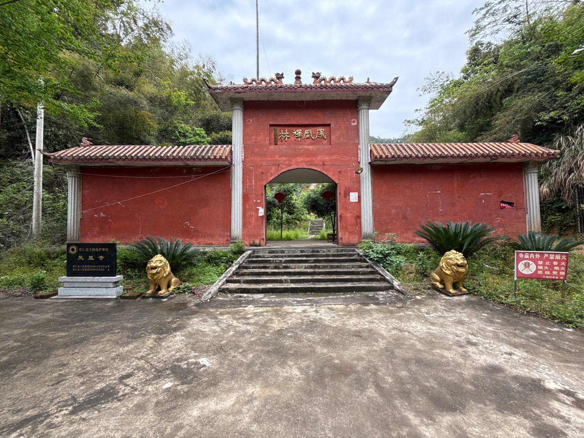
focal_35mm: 14
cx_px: 292
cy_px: 219
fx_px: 236
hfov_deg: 102.1
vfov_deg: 85.7
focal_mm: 2.22
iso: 64
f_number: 2.2
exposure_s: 1/506
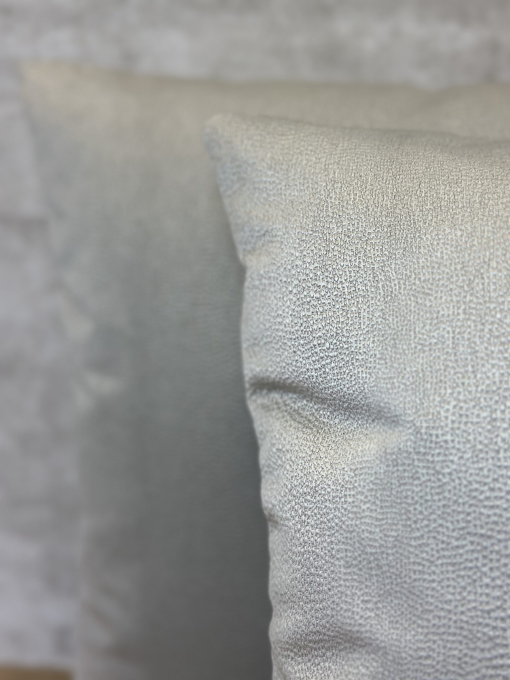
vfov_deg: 39.7
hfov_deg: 30.3
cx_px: 255
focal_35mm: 48
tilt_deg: -16.5
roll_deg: +0.6
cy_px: 340
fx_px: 943
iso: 80
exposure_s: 1/204
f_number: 1.78
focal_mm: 6.86
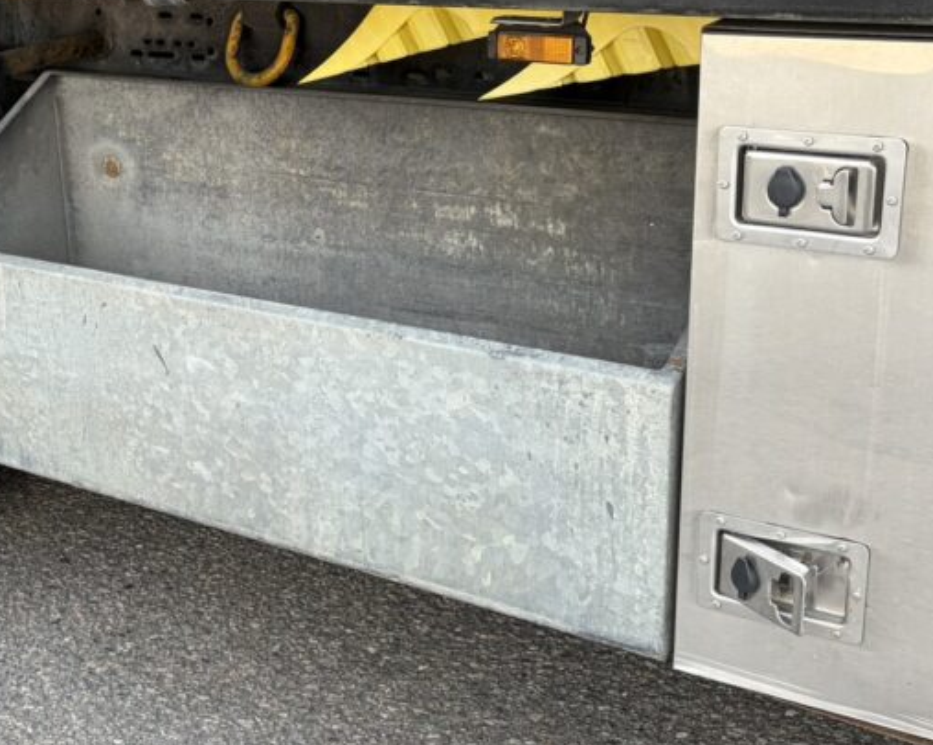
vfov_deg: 25.4
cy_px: 391
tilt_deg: -21.7
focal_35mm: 60
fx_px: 1656
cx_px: 108
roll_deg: +7.0
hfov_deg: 30.2
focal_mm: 5.96
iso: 50
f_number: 1.6
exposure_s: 1/399
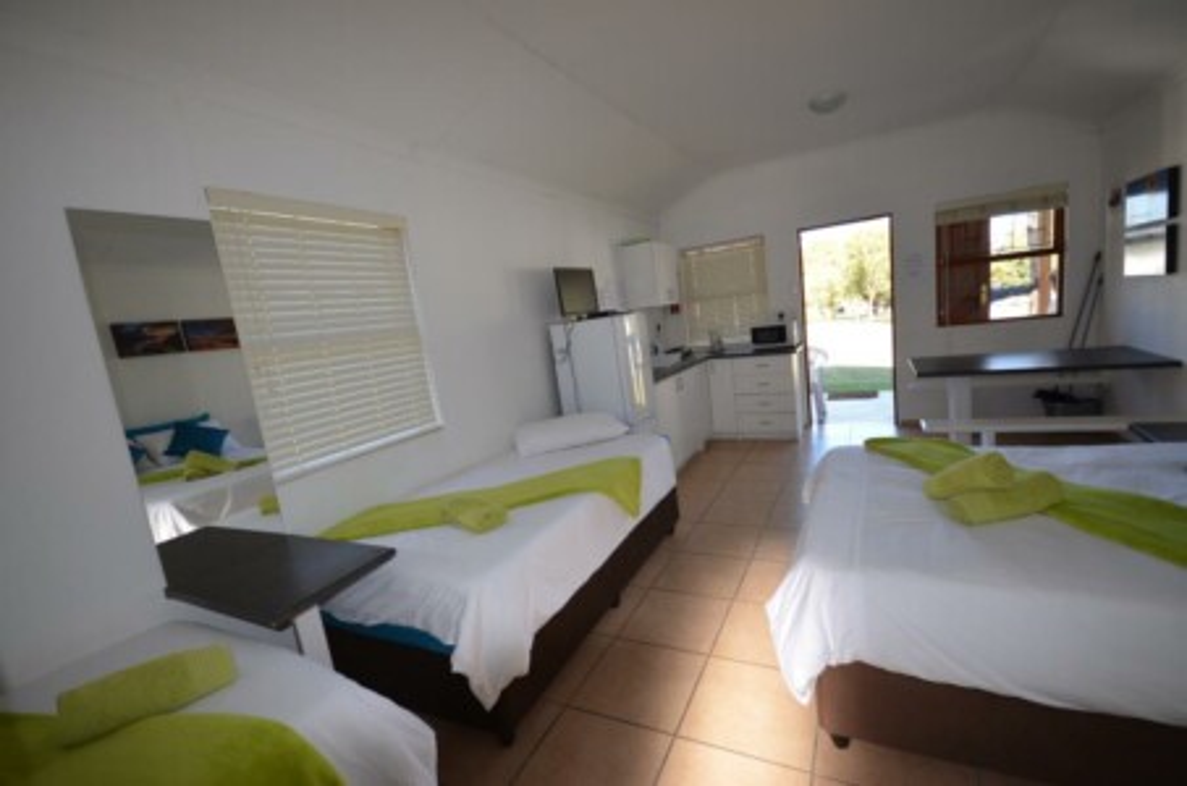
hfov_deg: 100.5
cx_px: 594
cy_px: 393
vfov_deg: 77.1
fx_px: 494
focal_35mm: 15
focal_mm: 10
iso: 400
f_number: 4
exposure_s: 1/160
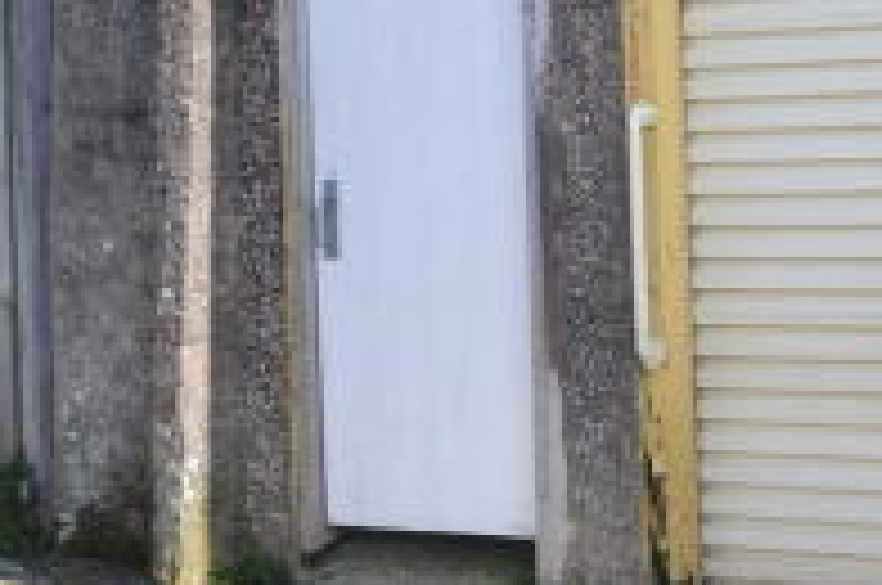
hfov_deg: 25.0
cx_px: 1062
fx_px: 1786
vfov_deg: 18.5
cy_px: 128
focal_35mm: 73
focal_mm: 20
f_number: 8
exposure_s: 1/250
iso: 220
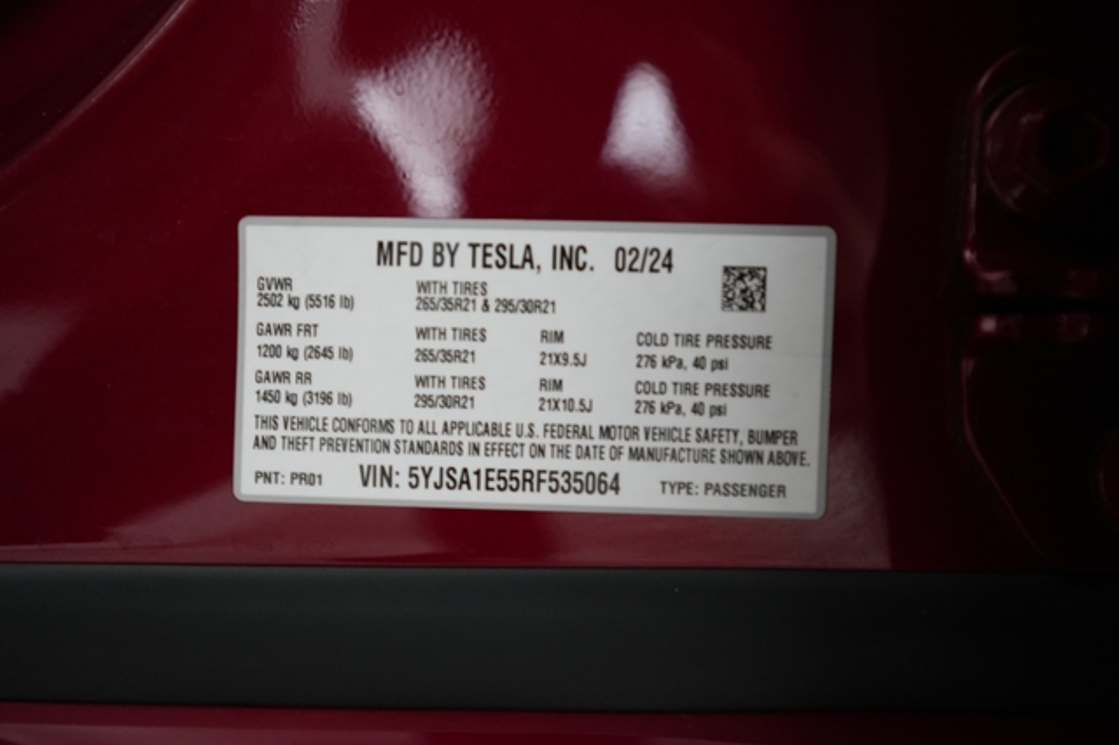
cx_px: 560
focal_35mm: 28
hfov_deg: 65.5
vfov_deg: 46.4
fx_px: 870
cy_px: 372
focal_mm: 28
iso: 2500
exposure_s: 1/60
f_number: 2.8
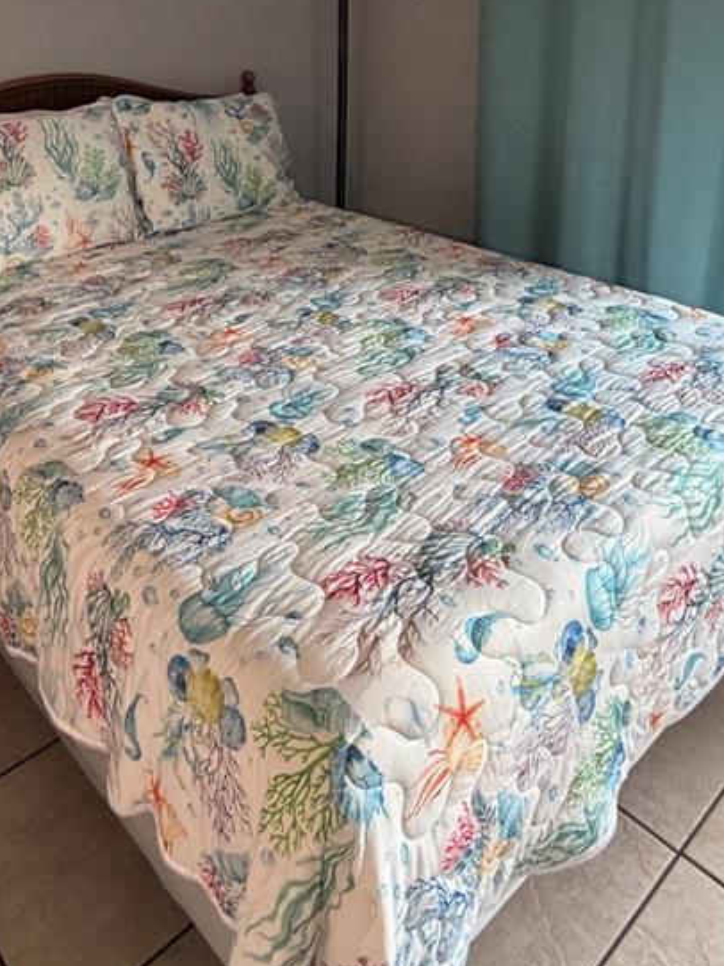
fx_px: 865
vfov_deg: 54.7
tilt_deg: -15.2
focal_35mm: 31
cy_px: 205
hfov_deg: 45.3
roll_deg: +1.1
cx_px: 314
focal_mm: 2.22
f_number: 2.2
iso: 320
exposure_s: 1/60
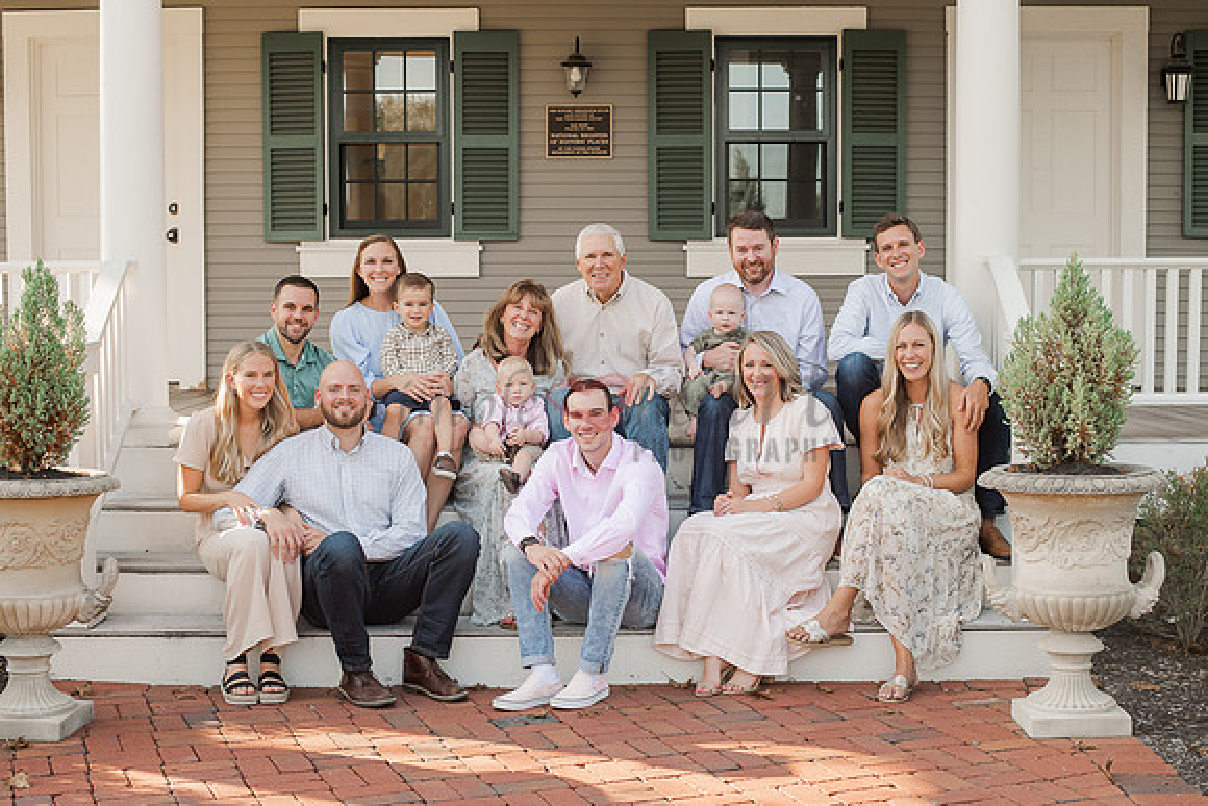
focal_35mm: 52
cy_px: 403
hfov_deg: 38.1
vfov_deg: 25.9
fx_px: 1750
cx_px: 604
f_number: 6.3
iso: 320
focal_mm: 50
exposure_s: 1/200
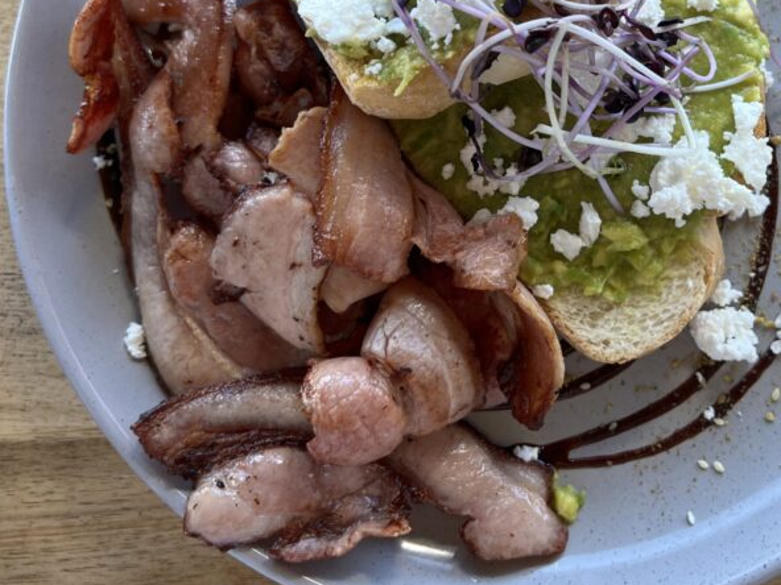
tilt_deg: -80.8
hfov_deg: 41.5
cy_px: 128
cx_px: 528
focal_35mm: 45
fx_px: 1015
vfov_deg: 31.5
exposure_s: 1/136
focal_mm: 5.7
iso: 32
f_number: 1.5
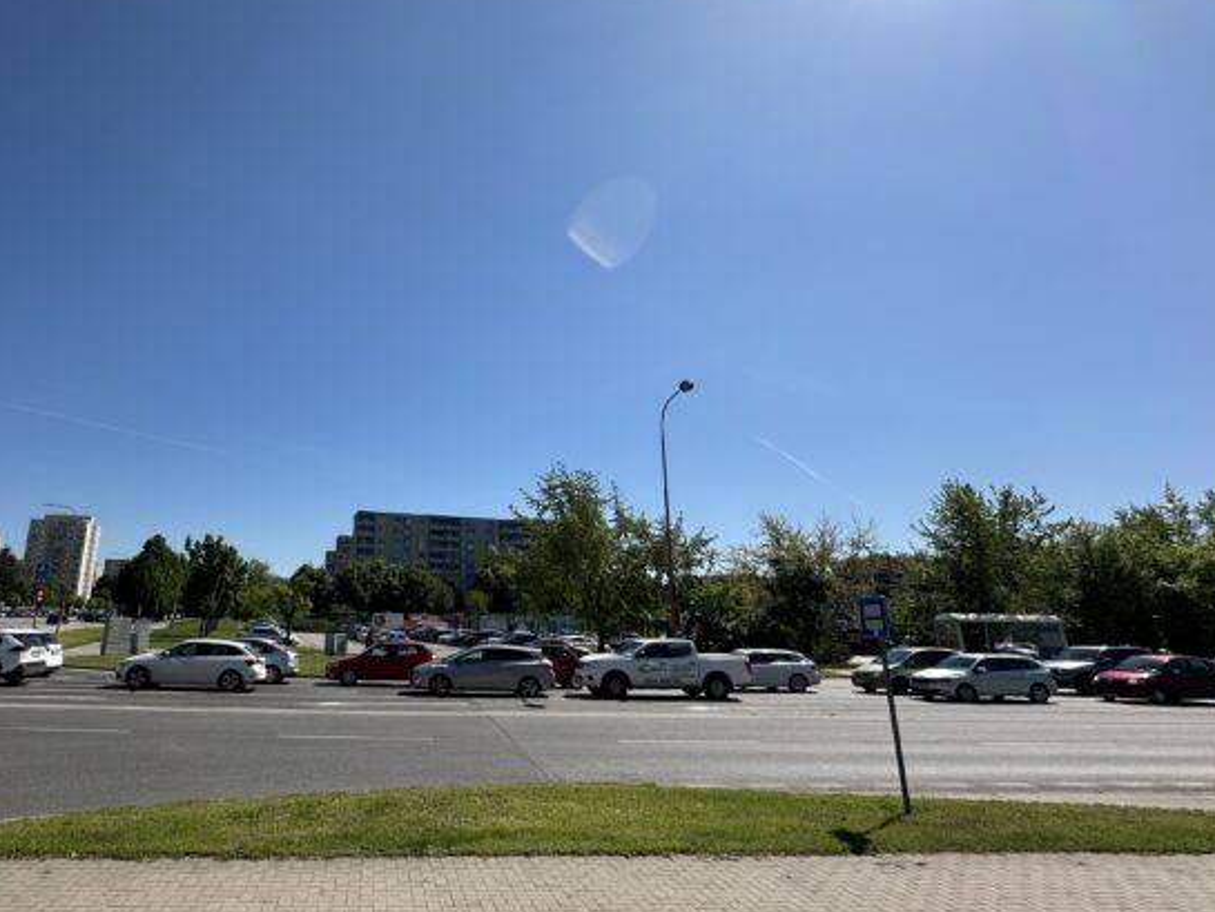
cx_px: 426
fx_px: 667
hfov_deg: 82.3
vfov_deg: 68.7
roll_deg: -1.5
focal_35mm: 19
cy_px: 445
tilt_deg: +17.6
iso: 40
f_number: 2.2
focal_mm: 2.22
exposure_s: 1/2959
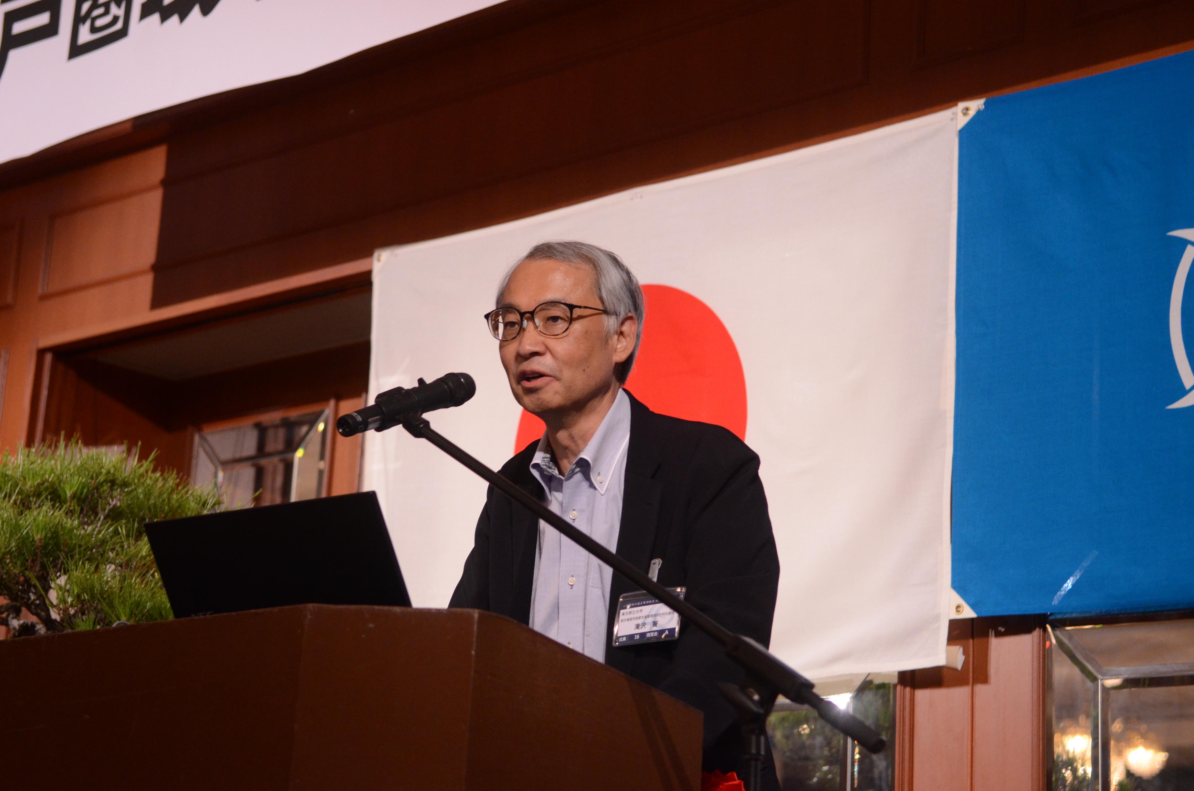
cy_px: 396
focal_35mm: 78
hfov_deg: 26.0
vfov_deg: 17.4
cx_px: 597
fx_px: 2582
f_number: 4
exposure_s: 1/250
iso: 1600
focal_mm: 52
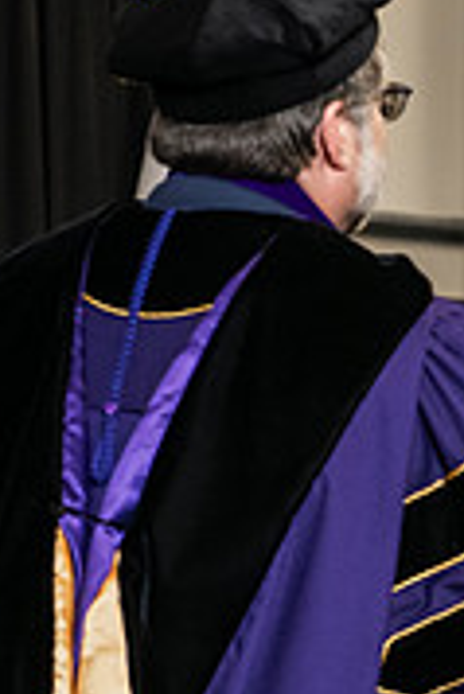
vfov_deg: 9.6
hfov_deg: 6.3
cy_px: 392
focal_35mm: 215
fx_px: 4148
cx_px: 756
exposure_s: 1/200
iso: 2500
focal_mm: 66
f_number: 5
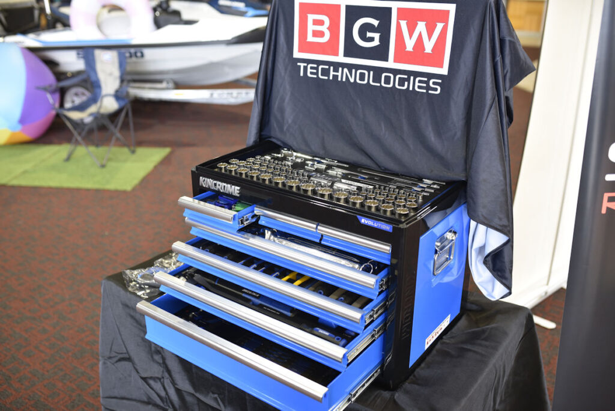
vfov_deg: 37.9
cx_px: 308
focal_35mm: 35
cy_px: 206
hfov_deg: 54.4
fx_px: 598
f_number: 2.5
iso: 800
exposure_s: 1/60
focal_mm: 35
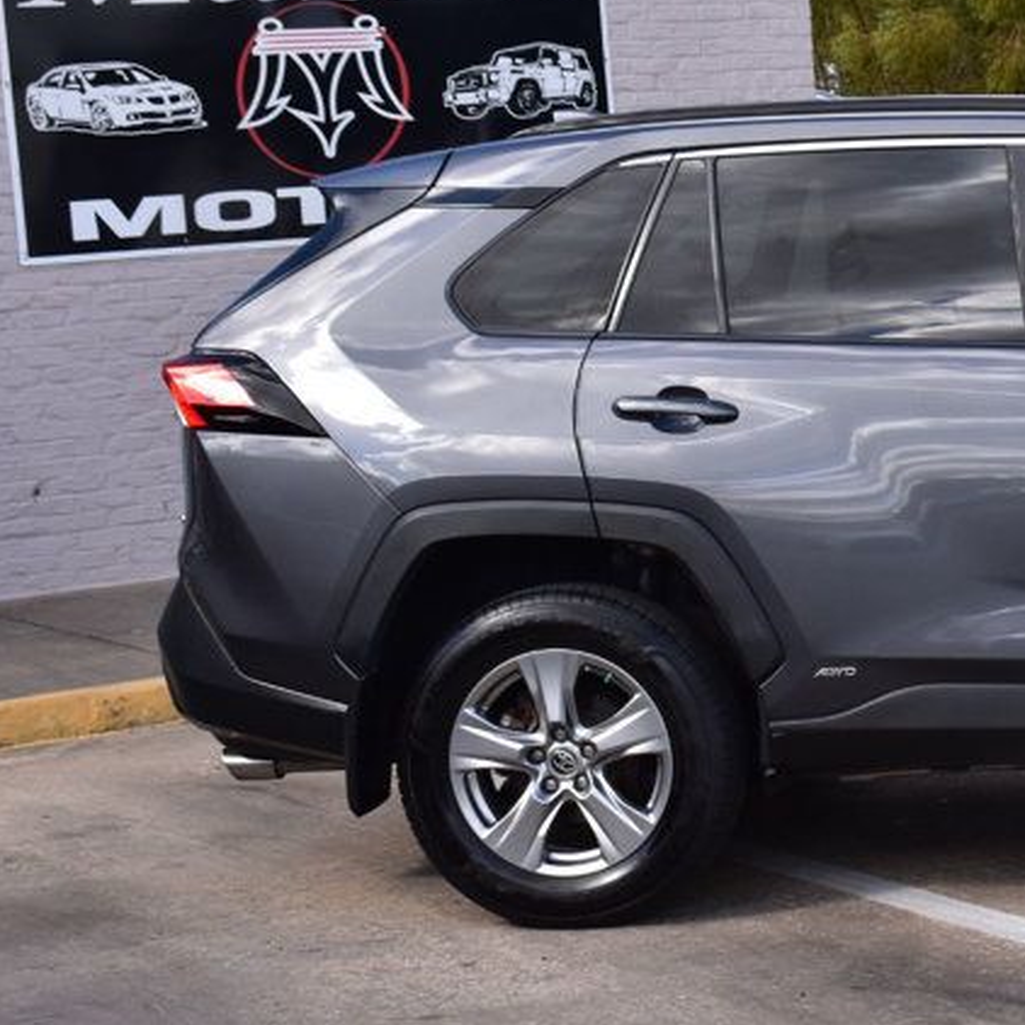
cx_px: 1142
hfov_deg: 17.0
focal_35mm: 99
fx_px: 3317
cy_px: 478
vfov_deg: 17.6
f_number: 10
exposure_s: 1/250
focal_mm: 32
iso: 400
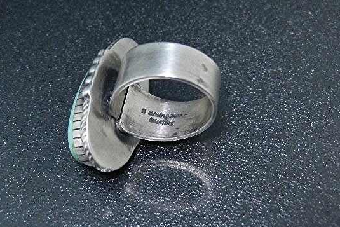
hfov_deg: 35.6
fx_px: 529
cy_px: 121
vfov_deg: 24.2
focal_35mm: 56
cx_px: 149
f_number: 7.6
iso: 516
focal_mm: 8.1
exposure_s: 1/30
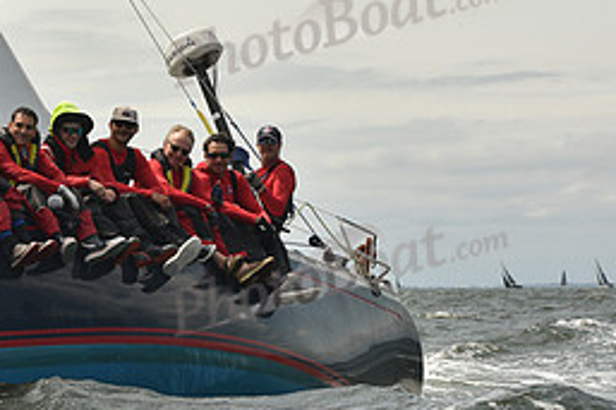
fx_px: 2702
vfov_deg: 8.7
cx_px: 48
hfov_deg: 12.9
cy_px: 183
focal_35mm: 158
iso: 250
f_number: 9
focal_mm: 70
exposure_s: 1/800
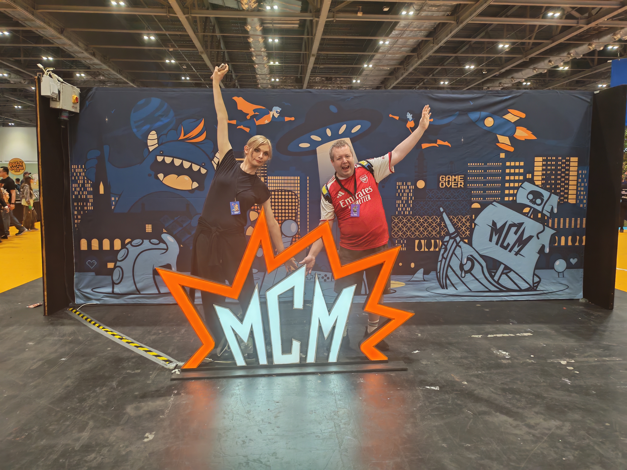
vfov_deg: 51.4
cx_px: 314
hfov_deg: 65.3
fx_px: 489
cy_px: 235
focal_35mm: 27
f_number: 1.9
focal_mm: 6.12
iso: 800
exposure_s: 1/50
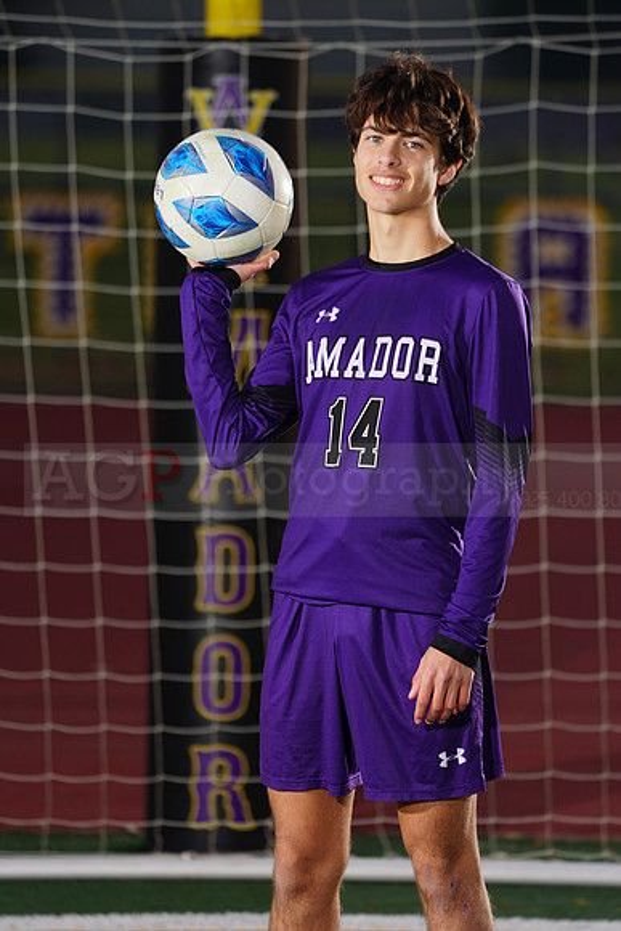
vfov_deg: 5.7
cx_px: 310
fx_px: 9412
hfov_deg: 3.8
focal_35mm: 364
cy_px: 466
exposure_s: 1/200
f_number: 7.1
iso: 200
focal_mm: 364
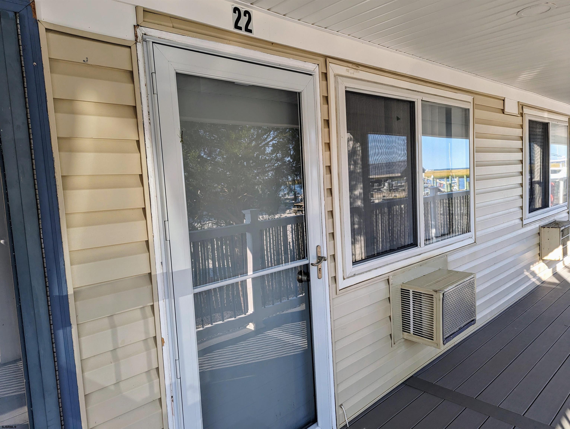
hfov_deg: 71.5
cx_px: 285
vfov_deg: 56.9
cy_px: 214
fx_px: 396
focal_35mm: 24
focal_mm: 6.81
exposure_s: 1/358
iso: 32
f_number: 1.85
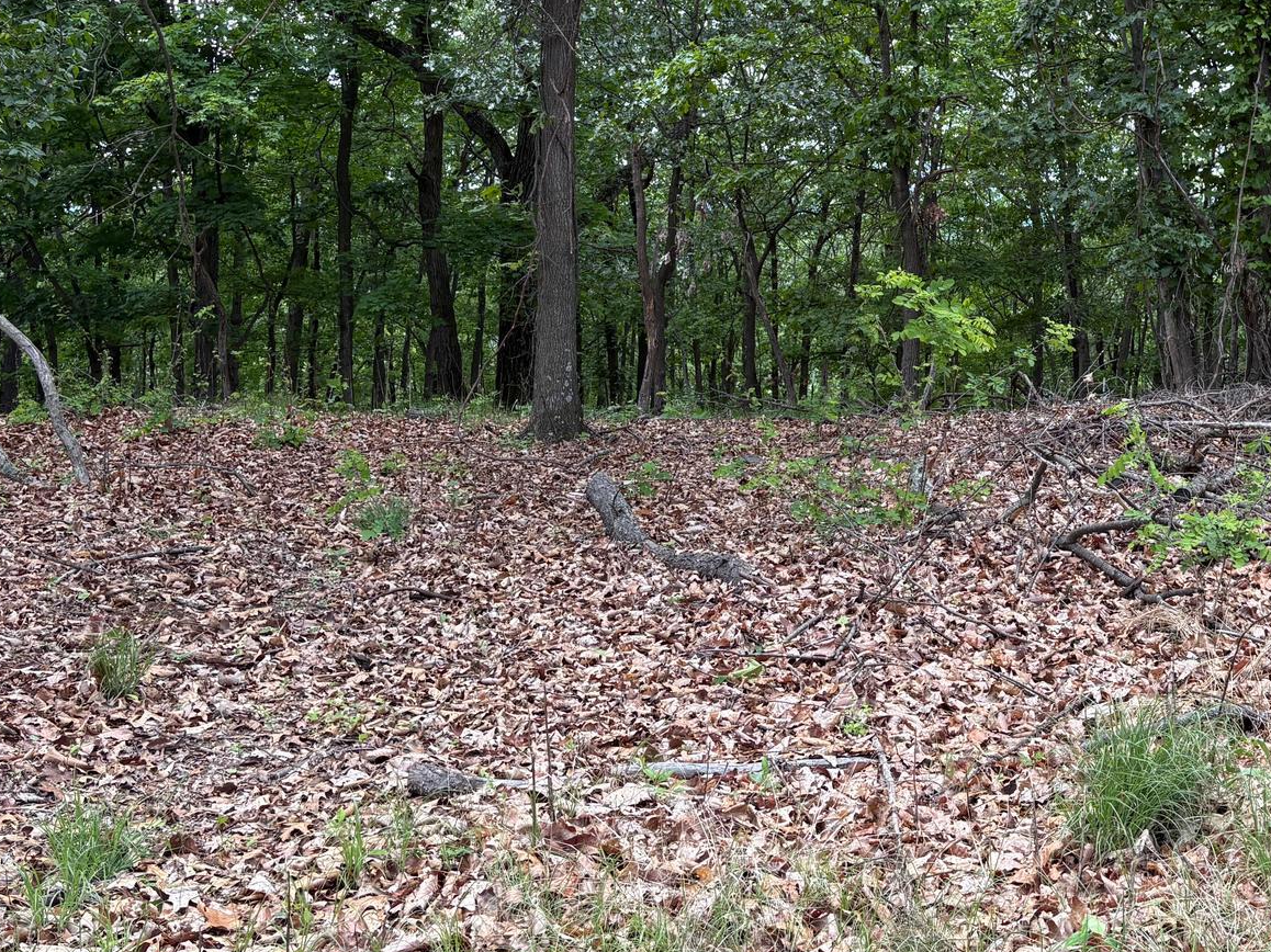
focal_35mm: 46
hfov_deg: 40.1
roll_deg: +0.2
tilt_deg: +1.0
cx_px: 949
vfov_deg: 30.9
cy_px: 226
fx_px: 1689
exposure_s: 1/343
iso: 50
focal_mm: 5.96
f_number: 1.6
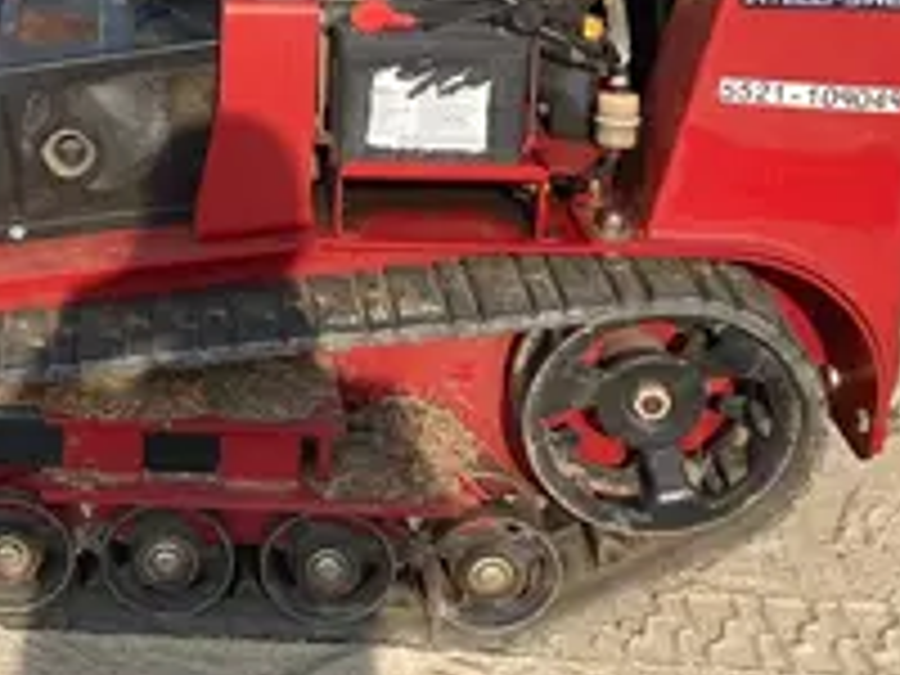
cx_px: -104
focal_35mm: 77
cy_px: 34
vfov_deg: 18.7
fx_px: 2002
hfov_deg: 23.7
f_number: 1.8
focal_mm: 3.99
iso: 20
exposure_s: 1/1279
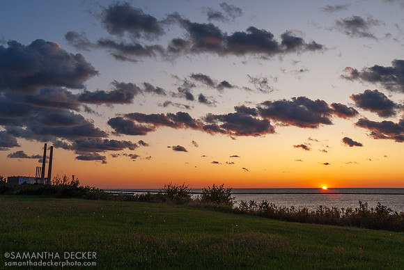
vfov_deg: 39.0
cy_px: 110
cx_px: 195
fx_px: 380
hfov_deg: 56.0
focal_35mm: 34
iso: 100
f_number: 8
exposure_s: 1/80
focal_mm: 18
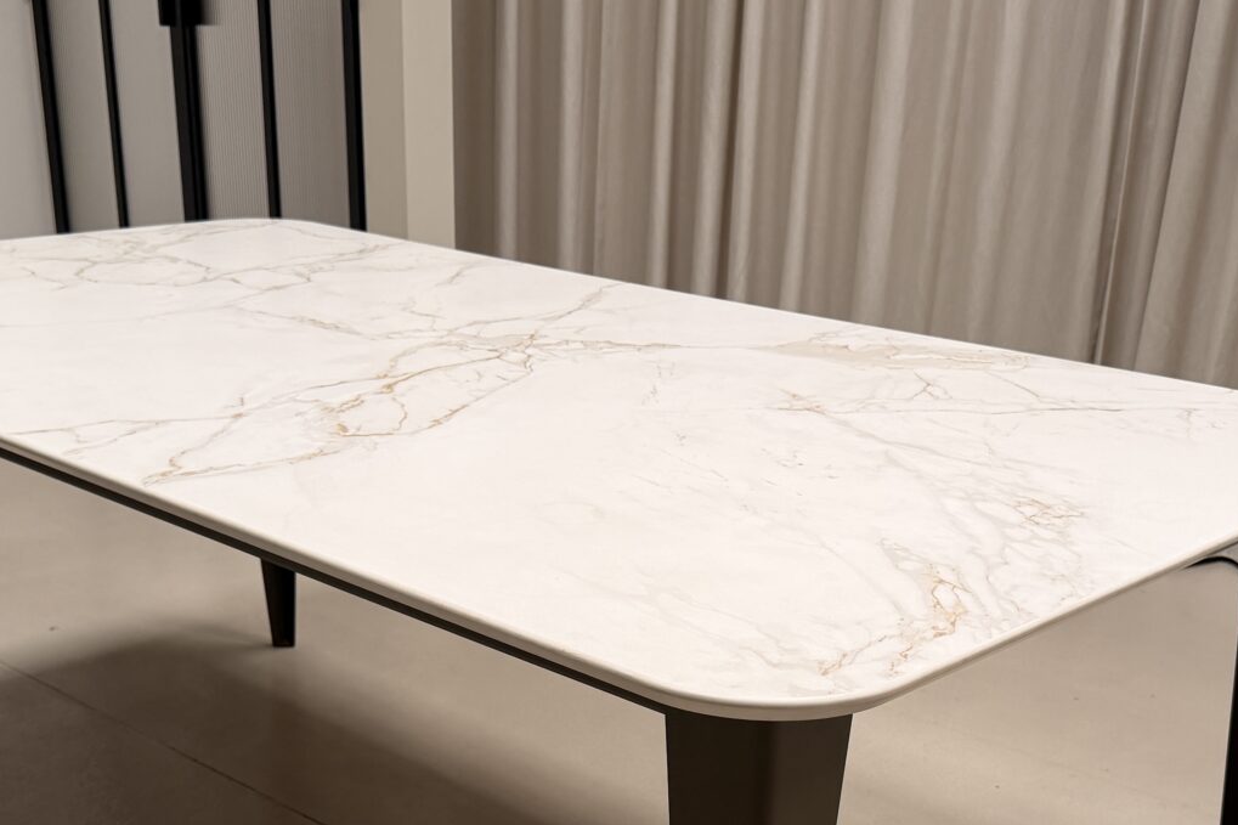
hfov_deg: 40.3
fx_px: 1685
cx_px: 593
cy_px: 765
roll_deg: -0.7
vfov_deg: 26.5
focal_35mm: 49
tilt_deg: -25.4
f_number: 1.78
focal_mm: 6.76
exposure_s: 1/121
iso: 160
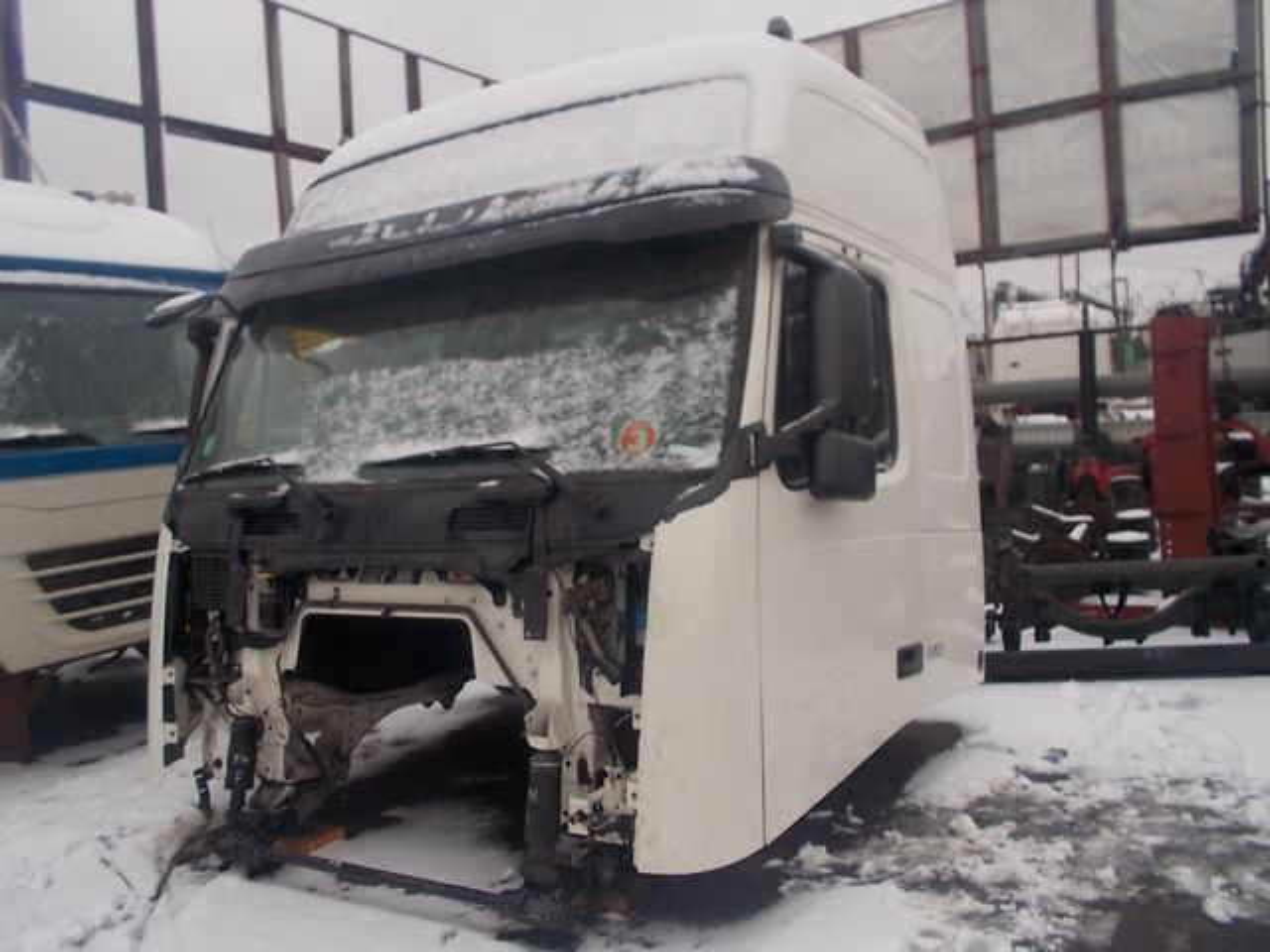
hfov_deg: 61.7
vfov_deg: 48.2
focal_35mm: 29
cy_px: 476
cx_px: 635
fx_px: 1064
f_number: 3.3
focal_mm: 4.1
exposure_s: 1/125
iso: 80
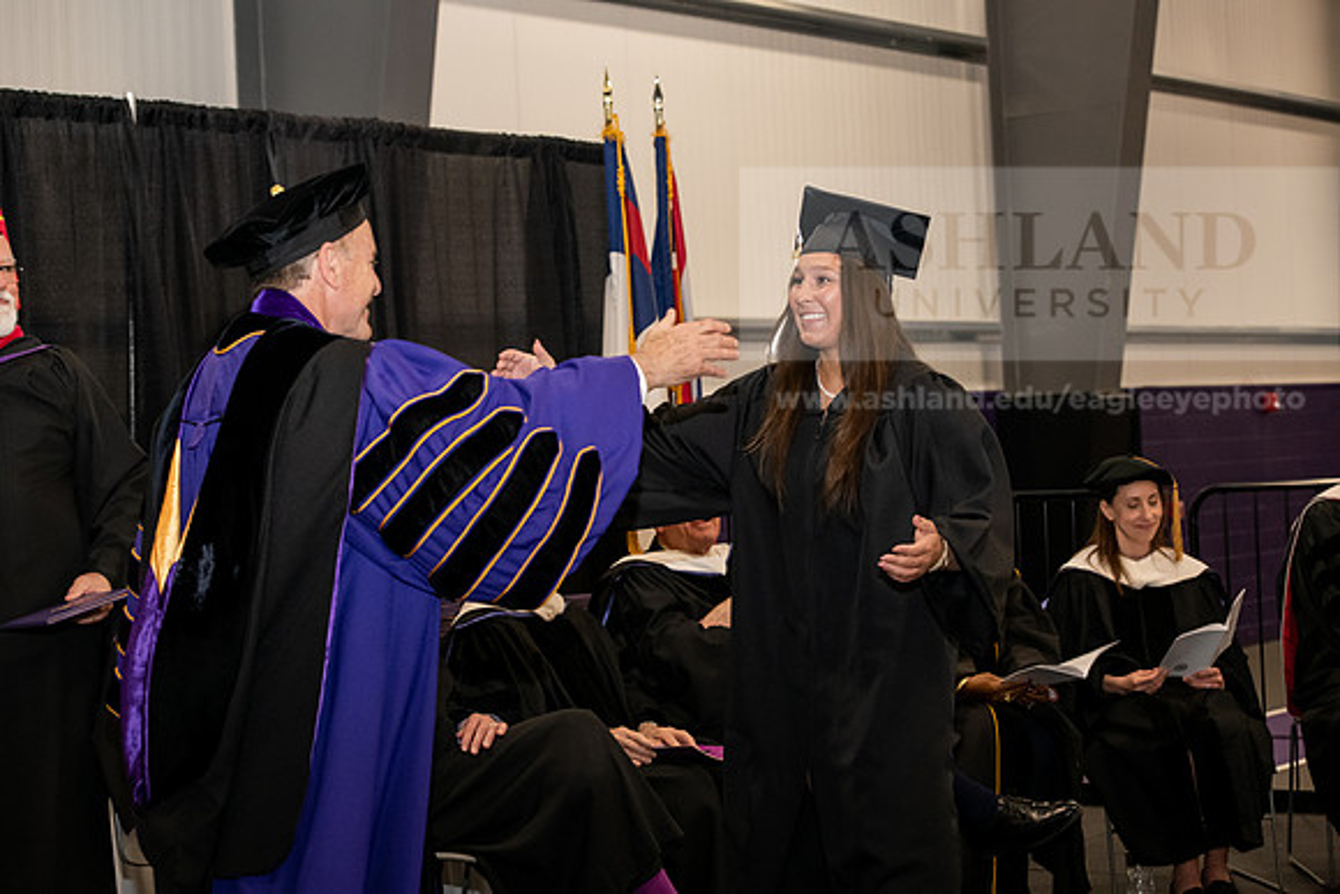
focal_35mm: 70
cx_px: 670
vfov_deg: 19.5
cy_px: 447
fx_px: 2606
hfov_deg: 28.8
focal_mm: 70
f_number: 5.6
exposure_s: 1/200
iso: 2500
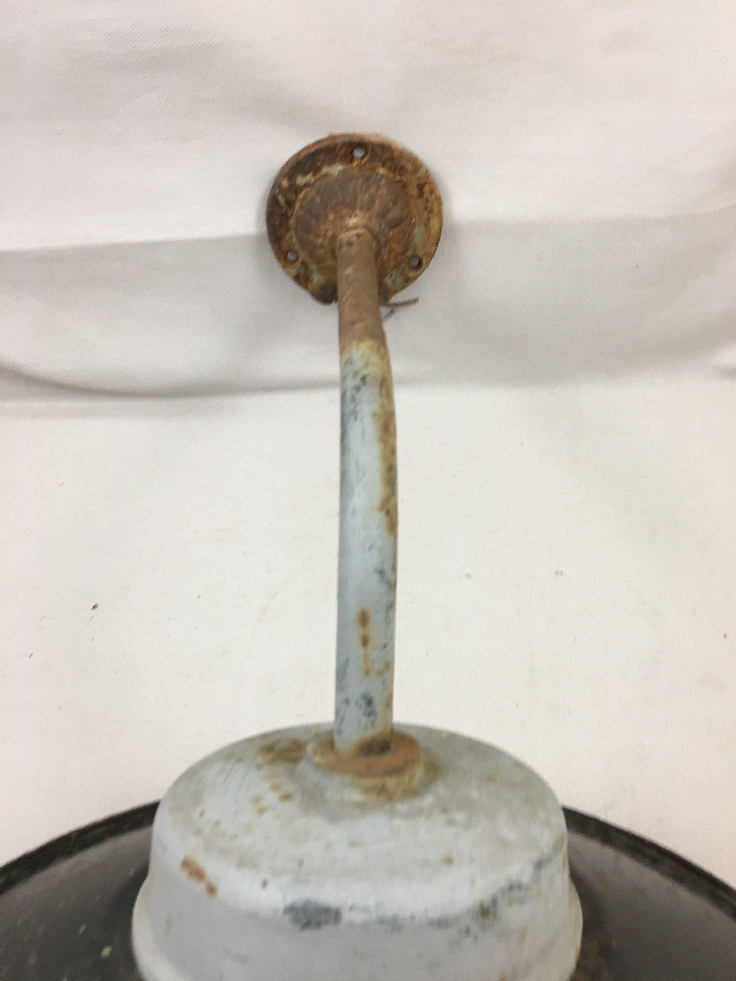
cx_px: 368
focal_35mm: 29
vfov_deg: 61.7
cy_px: 490
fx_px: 822
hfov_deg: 48.2
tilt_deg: -56.1
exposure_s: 1/33
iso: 40
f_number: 2.2
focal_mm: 4.15
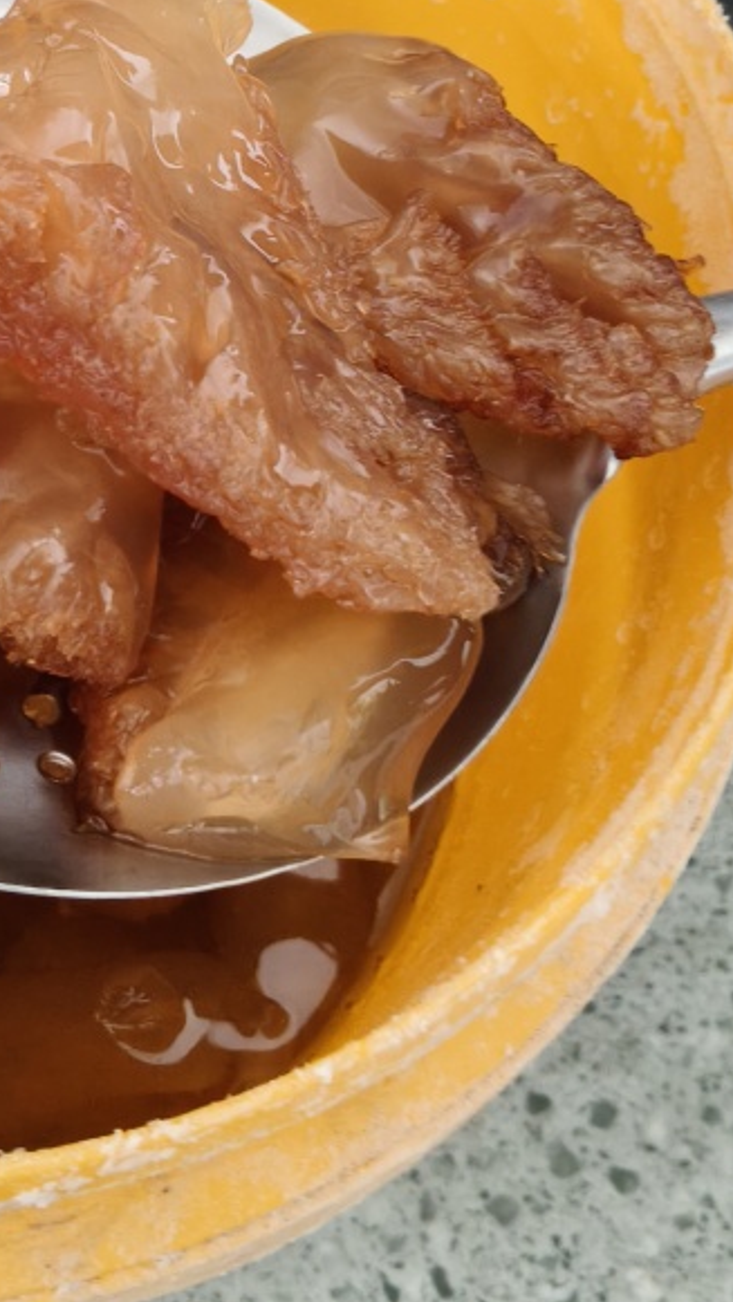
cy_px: 317
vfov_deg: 37.5
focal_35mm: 54
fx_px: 1865
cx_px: 114
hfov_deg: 21.9
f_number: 1.8
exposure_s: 1/50
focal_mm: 3.96
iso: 400
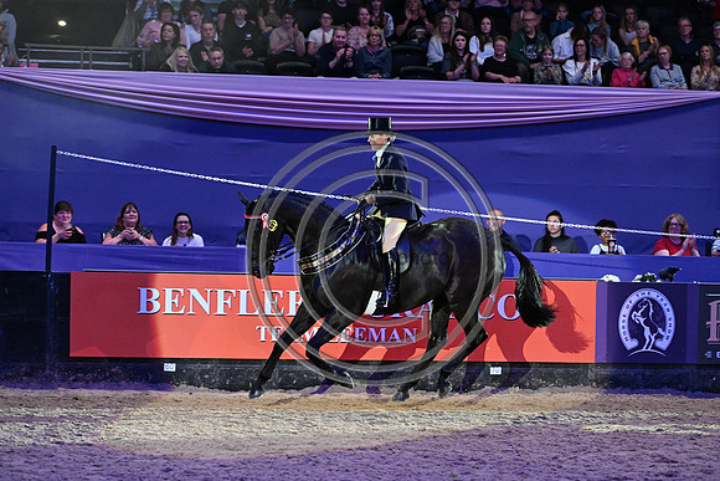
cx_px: 360
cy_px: 240
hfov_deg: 18.6
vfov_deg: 12.5
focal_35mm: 110
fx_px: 2200
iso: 8000
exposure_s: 1/800
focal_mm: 110
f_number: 4
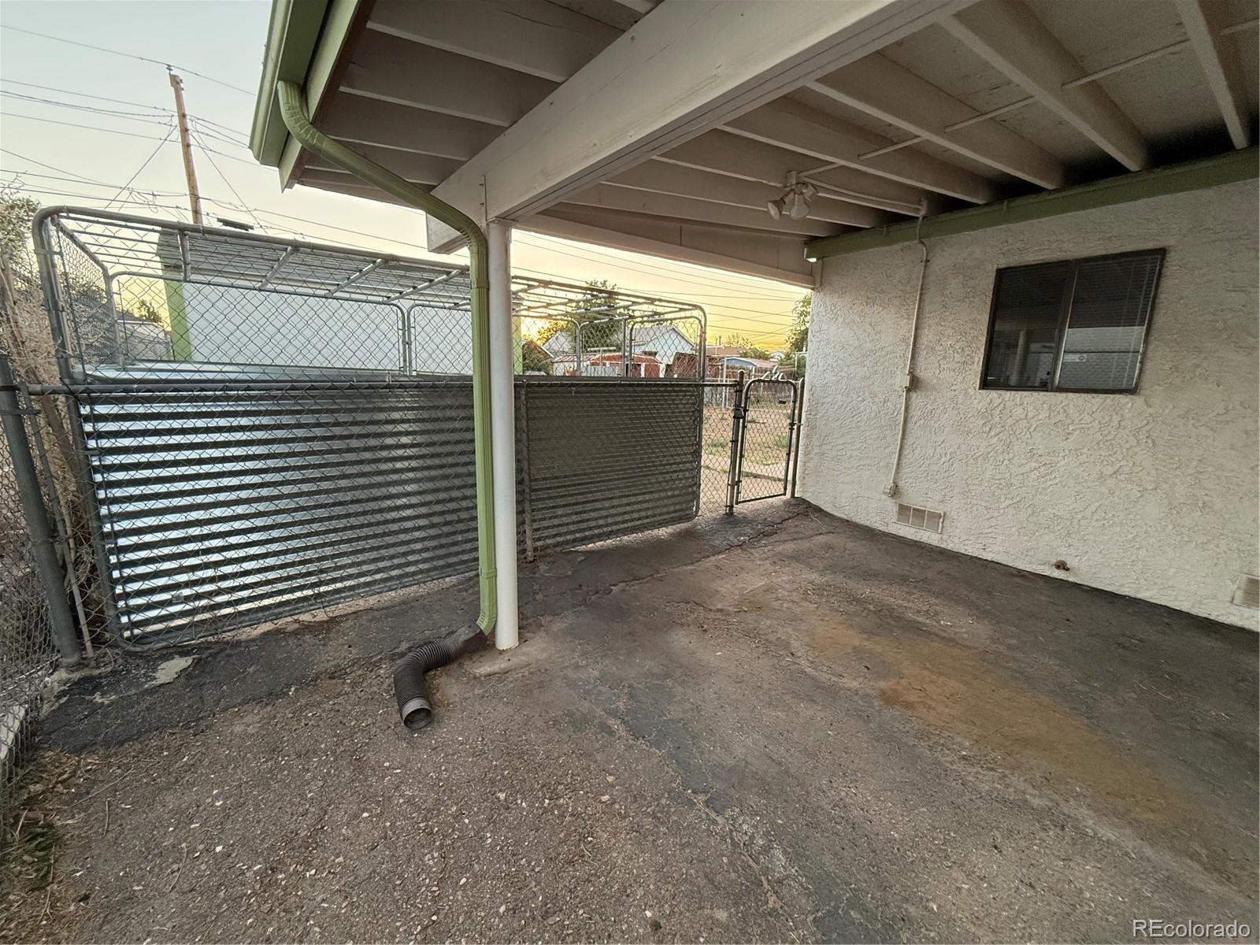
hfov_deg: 102.1
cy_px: 472
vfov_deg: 85.7
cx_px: 630
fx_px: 510
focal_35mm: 14
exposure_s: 1/99
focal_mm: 2.22
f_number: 2.2
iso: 320
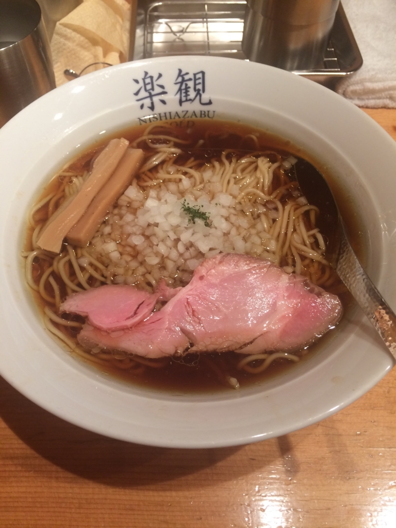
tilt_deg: -58.5
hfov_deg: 48.2
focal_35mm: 29
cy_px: 264
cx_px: 198
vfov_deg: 61.7
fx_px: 442
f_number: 2.2
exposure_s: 1/33
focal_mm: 4.15
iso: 125
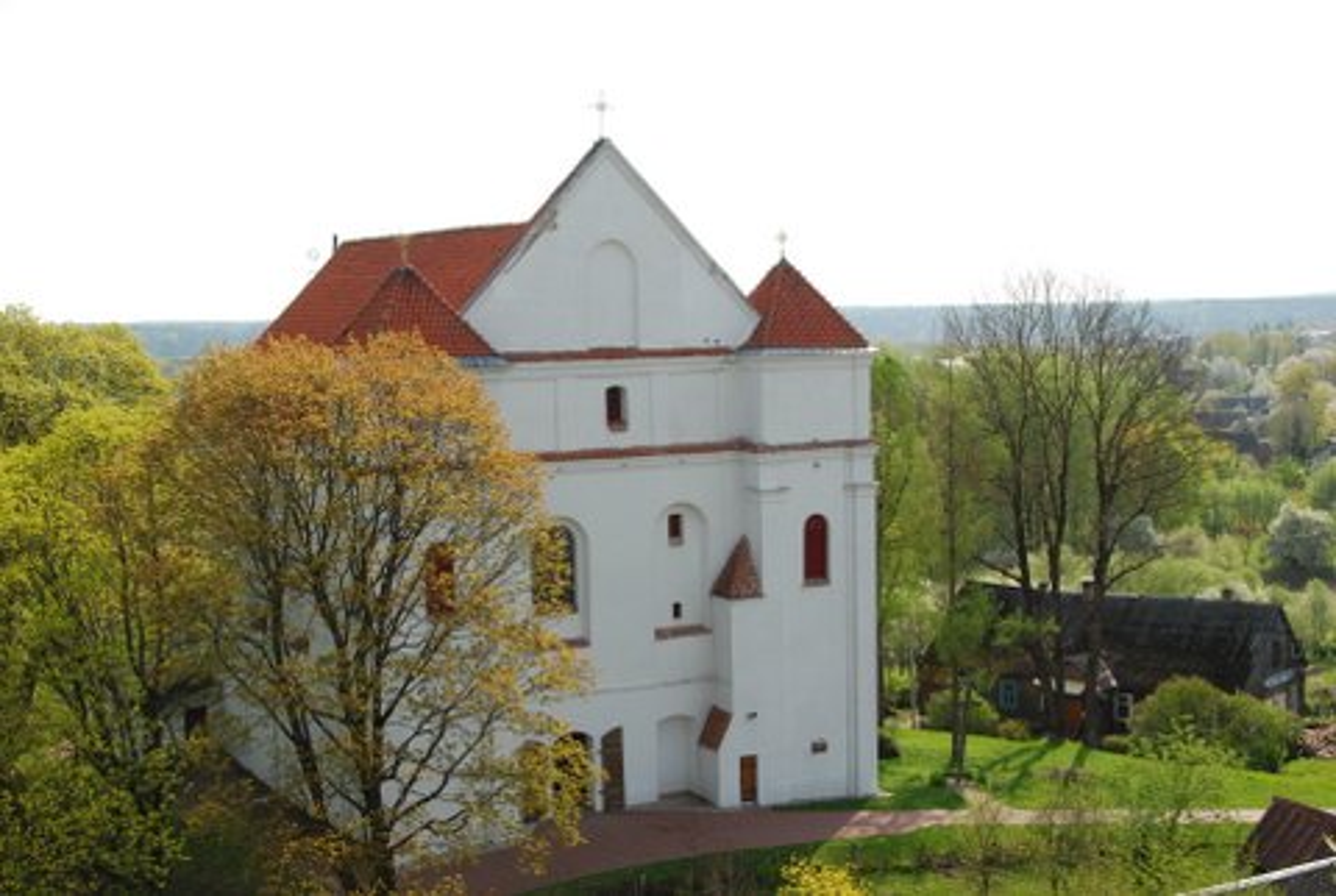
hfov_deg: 41.0
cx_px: 668
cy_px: 448
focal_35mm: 48
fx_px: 1785
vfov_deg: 28.2
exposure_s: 1/400
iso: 400
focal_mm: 32
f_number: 10
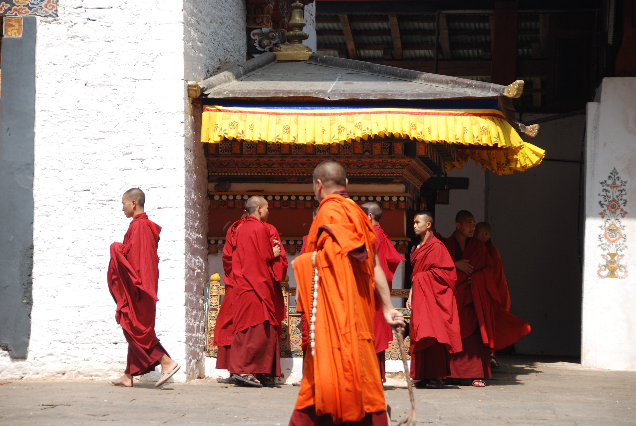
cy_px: 213
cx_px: 318
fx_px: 2176
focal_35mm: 123
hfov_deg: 16.6
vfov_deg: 11.2
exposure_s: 1/400
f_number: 5.3
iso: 200
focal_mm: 82
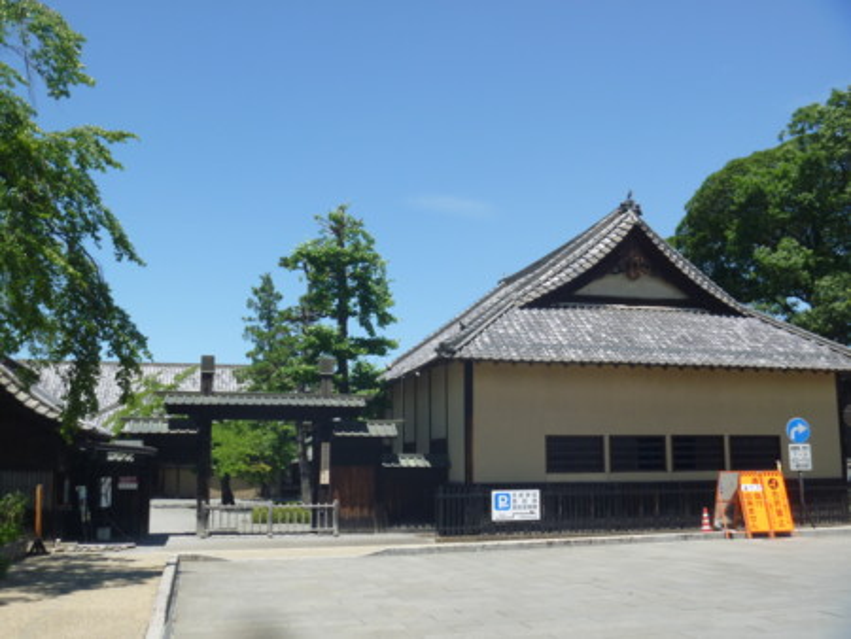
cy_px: 320
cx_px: 426
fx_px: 861
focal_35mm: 35
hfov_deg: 52.6
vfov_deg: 40.7
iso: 80
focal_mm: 6.3
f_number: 5.6
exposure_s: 1/200
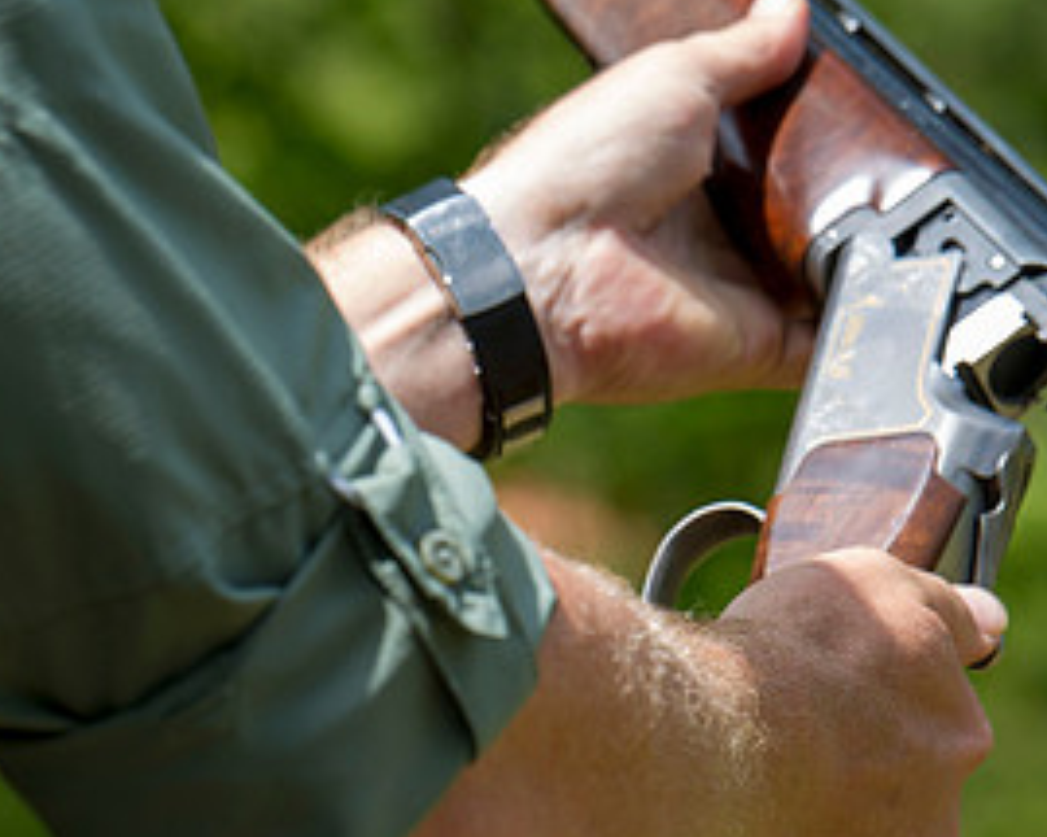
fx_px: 10965
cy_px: 670
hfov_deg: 5.5
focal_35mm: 354
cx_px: 541
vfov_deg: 4.4
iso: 200
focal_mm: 175
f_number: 6.3
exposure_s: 1/200
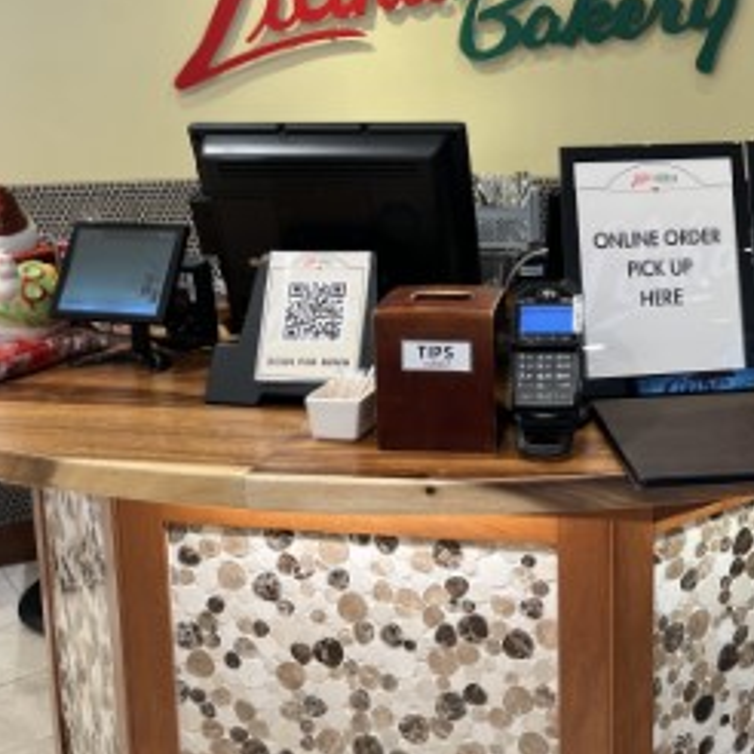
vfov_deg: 39.5
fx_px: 1035
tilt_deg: -8.3
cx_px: 527
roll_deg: +0.1
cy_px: 248
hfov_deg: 39.4
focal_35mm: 42
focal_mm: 5.1
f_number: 1.6
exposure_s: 1/120
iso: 100
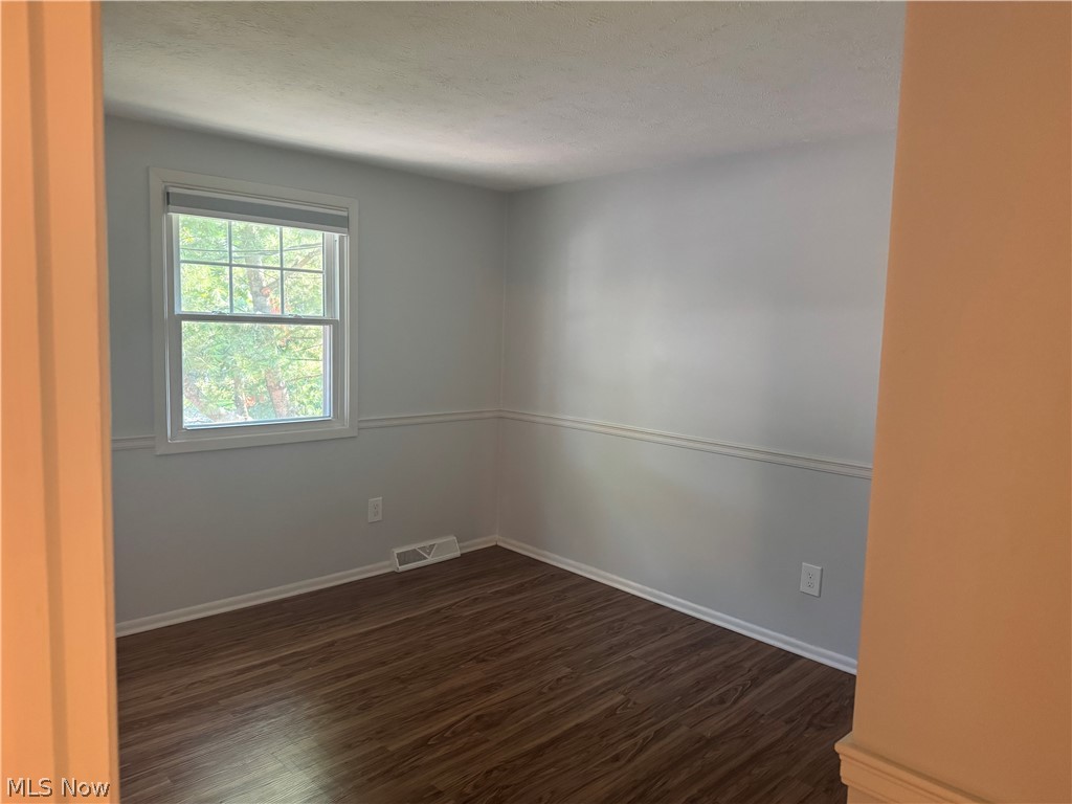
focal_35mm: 24
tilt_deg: -6.6
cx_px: 536
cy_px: 402
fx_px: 743
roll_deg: -2.2
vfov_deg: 56.8
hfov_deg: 71.6
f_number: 1.78
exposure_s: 1/60
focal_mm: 6.76
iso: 640
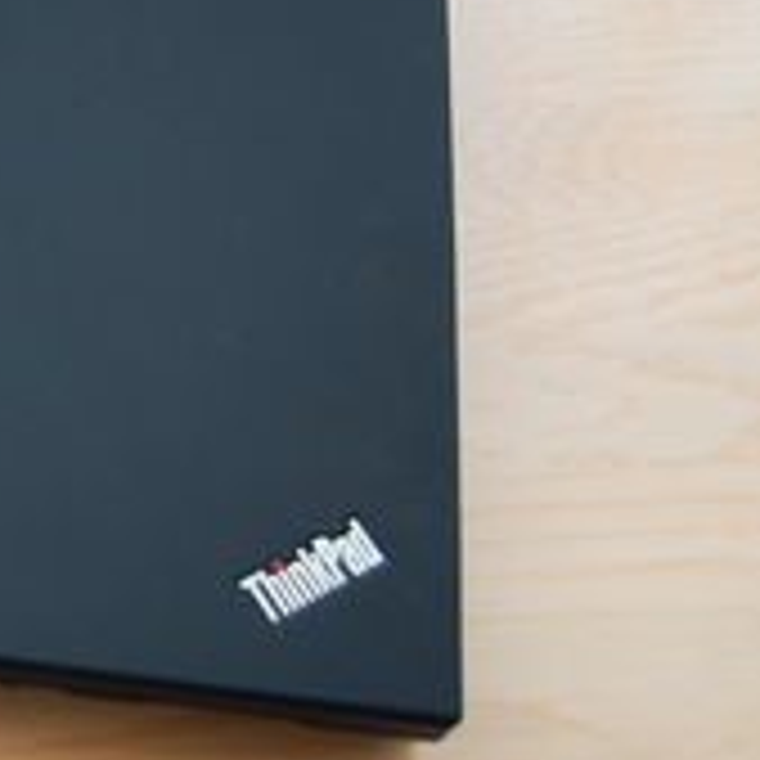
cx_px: -288
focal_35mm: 83
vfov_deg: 20.6
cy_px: 142
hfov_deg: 19.0
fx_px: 2067
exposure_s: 1/30
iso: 200
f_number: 3.8
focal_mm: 23
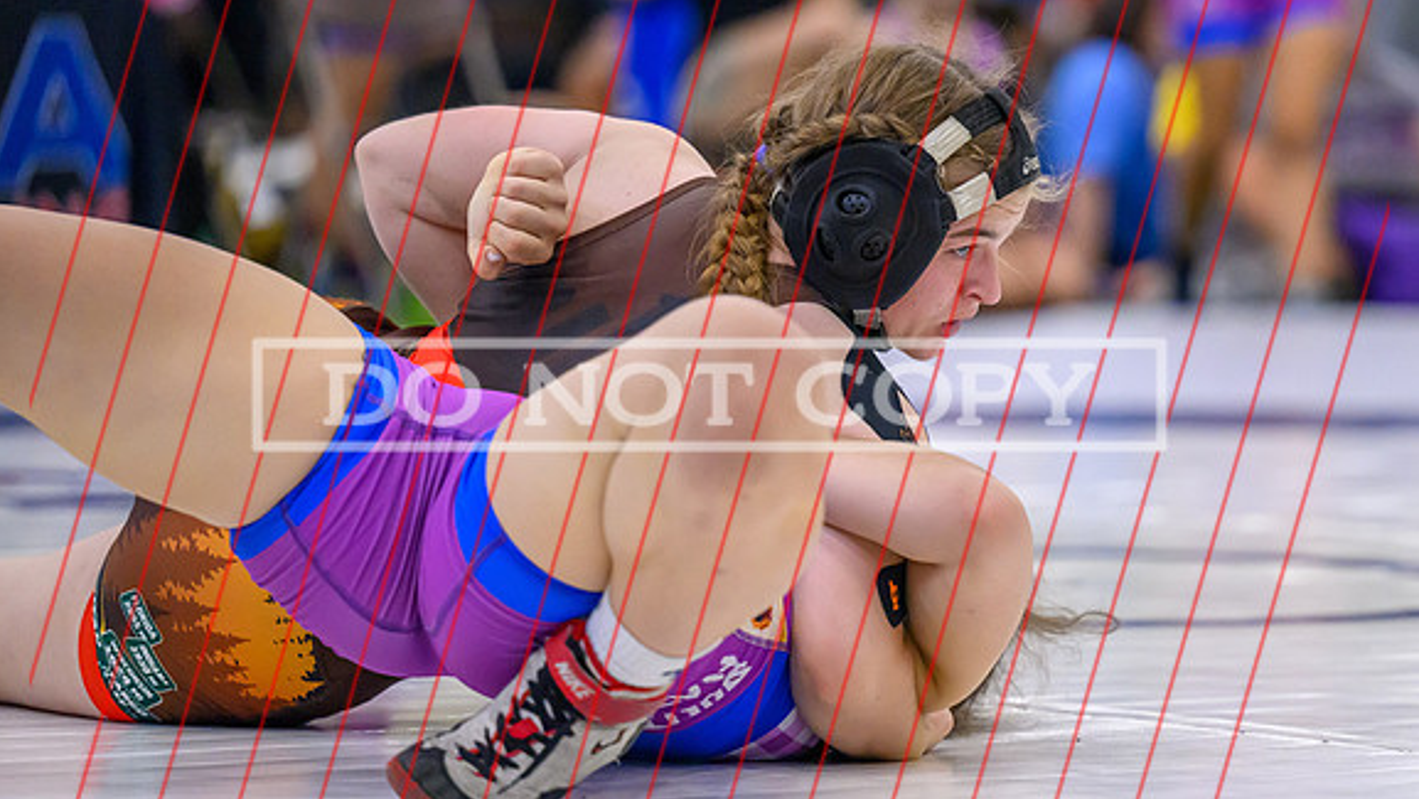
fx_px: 7942
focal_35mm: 211
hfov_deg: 10.2
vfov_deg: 5.8
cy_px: 462
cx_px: 974
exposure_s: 1/800
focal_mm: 145
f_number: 2.8
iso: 6400
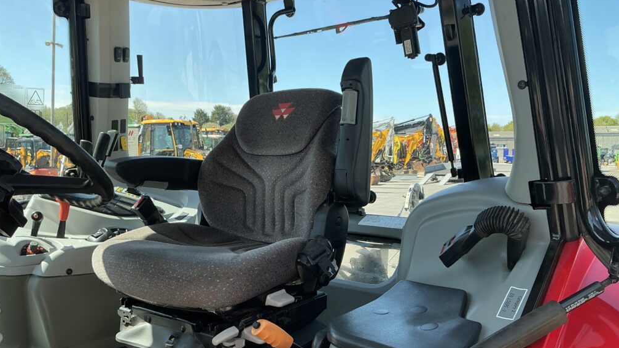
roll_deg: +0.3
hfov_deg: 62.6
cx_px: 311
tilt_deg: -3.9
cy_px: 193
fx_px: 509
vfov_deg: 37.7
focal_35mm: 31
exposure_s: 1/473
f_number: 1.8
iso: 25
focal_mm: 3
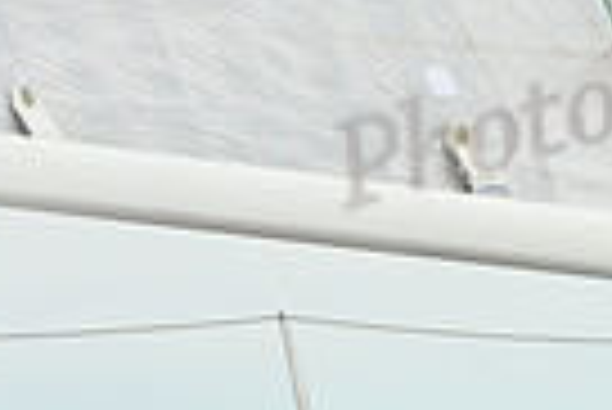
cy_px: 678
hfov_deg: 3.1
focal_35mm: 660
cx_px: 1206
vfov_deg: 2.1
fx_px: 11232
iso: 320
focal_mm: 155
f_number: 9
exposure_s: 1/1000
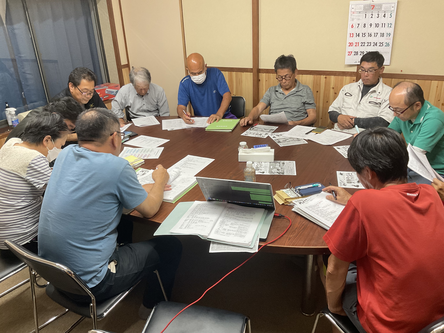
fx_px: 372
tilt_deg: -23.9
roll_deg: +3.0
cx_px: 222
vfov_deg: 48.2
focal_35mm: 29
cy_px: 166
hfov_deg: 61.7
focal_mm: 3
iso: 100
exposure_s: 1/60
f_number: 1.8
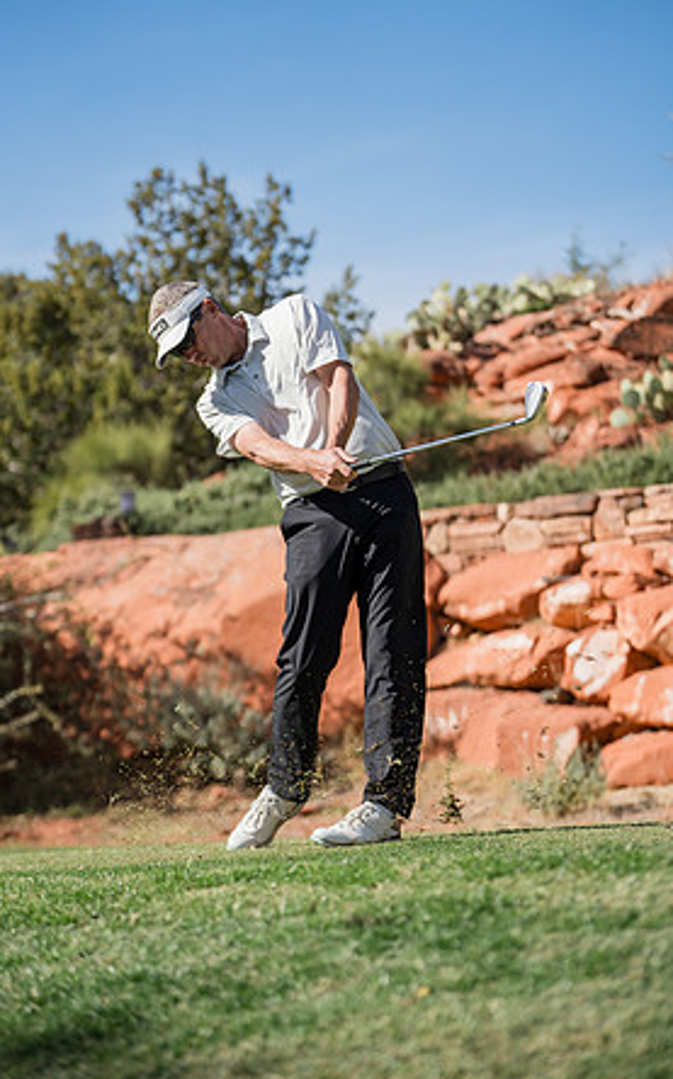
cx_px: 321
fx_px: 2703
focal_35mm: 92
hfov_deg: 14.2
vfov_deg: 22.6
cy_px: 535
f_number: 2.8
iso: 250
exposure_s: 1/3200
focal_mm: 89
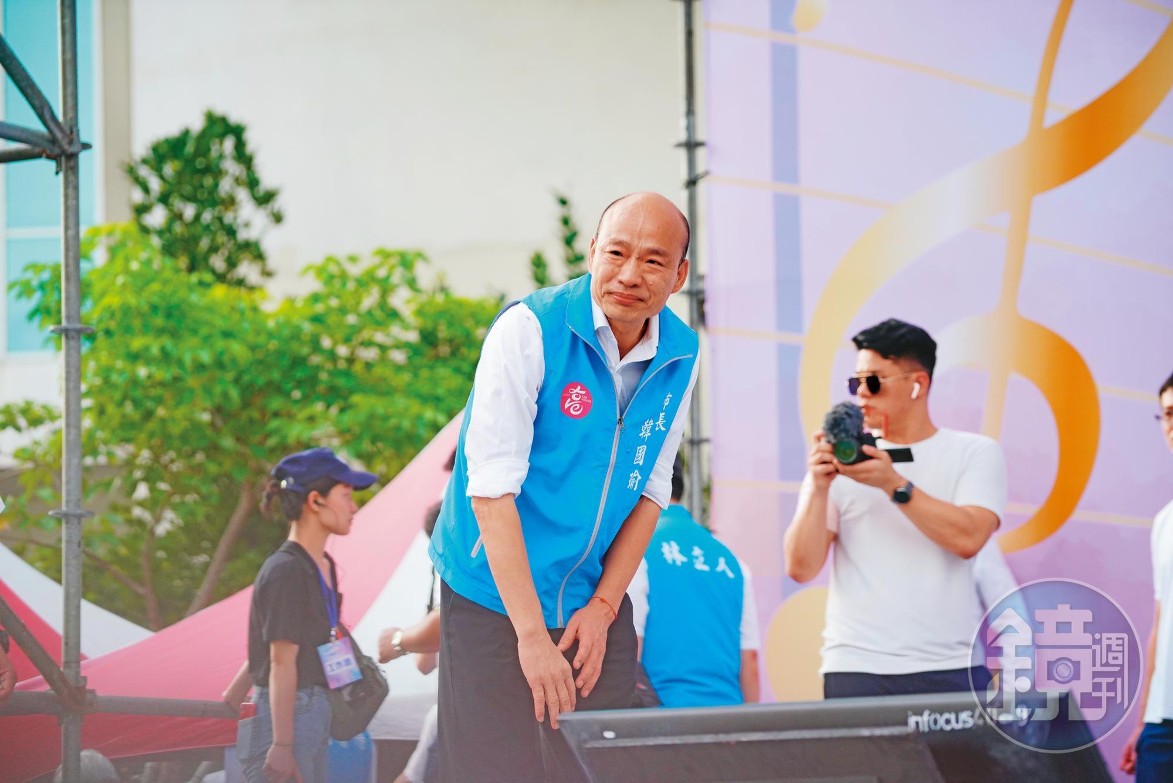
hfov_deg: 15.3
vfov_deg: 10.2
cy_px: 392
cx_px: 586
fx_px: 4366
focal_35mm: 134
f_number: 4
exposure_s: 1/400
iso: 1000
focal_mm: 134
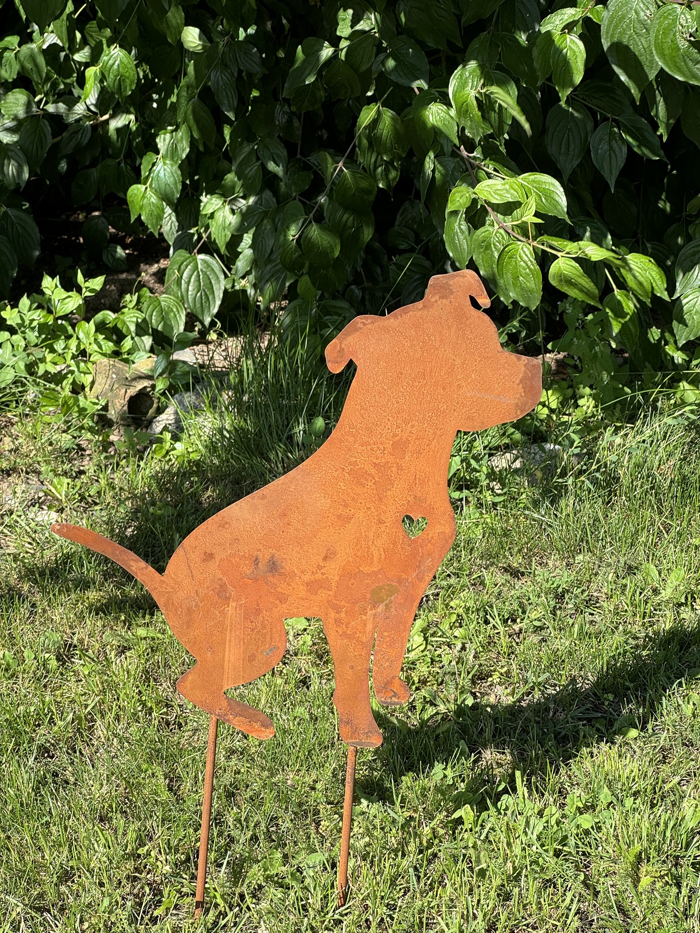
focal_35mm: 77
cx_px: 350
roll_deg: +1.2
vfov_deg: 25.3
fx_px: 2076
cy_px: 466
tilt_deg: -23.2
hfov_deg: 19.1
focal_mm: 9
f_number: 2.8
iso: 25
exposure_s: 1/256
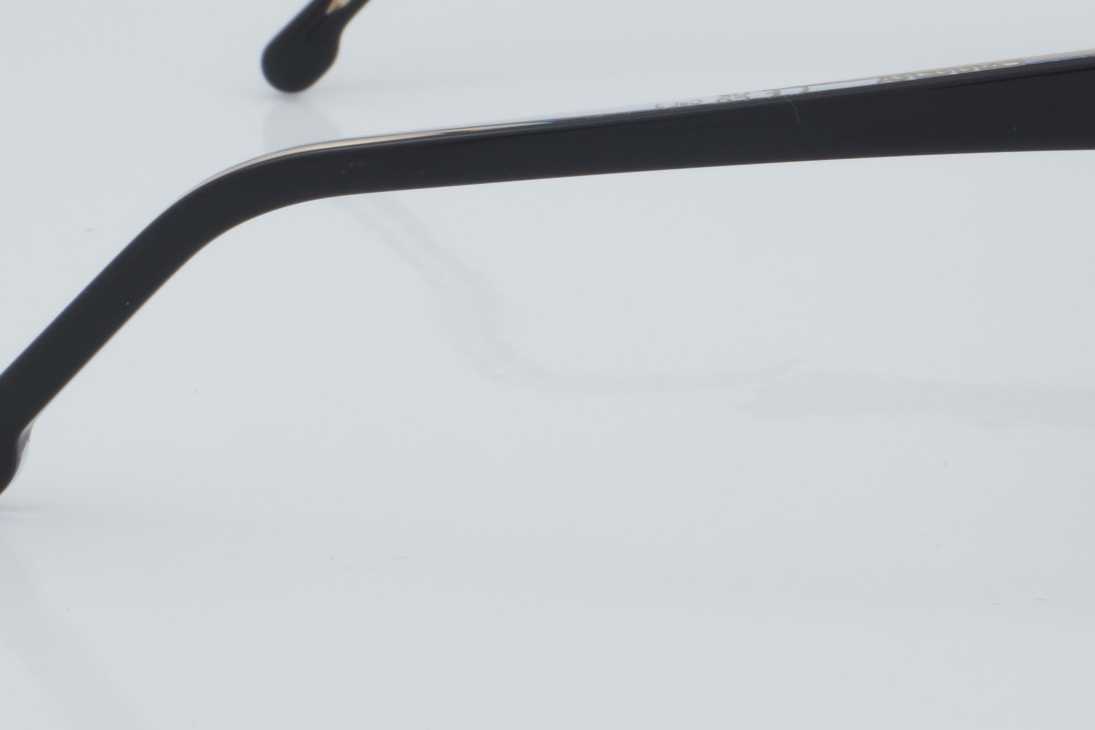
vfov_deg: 10.1
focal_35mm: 135
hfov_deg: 15.1
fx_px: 4106
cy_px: 130
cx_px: 814
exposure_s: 1/4
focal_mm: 50
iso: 100
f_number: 32
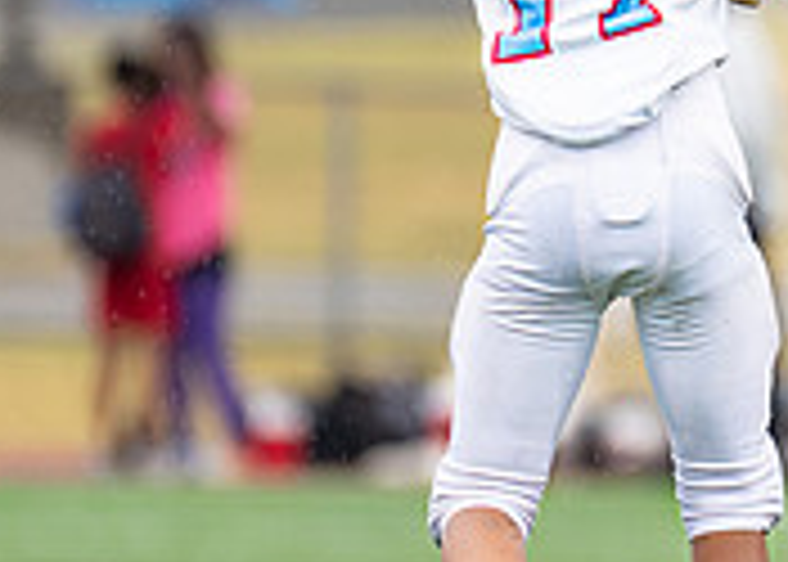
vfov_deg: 0.9
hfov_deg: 1.3
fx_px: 35763
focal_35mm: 1598
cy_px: 185
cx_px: 782
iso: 400
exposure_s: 1/1000
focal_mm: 200
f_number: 2.8
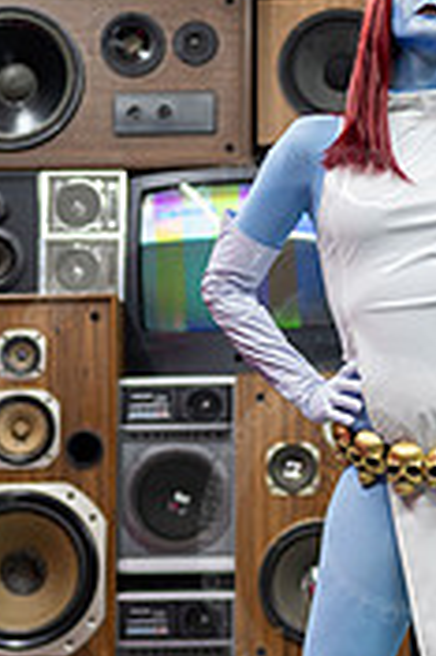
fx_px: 2330
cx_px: 440
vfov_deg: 15.8
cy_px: 600
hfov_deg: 10.6
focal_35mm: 128
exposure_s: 1/250
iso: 1000
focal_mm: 50
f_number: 1.2
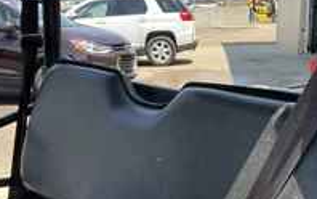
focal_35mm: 62
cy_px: 165
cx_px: 183
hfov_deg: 32.9
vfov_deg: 20.7
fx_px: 536
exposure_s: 1/378
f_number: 1.8
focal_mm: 3
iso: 25
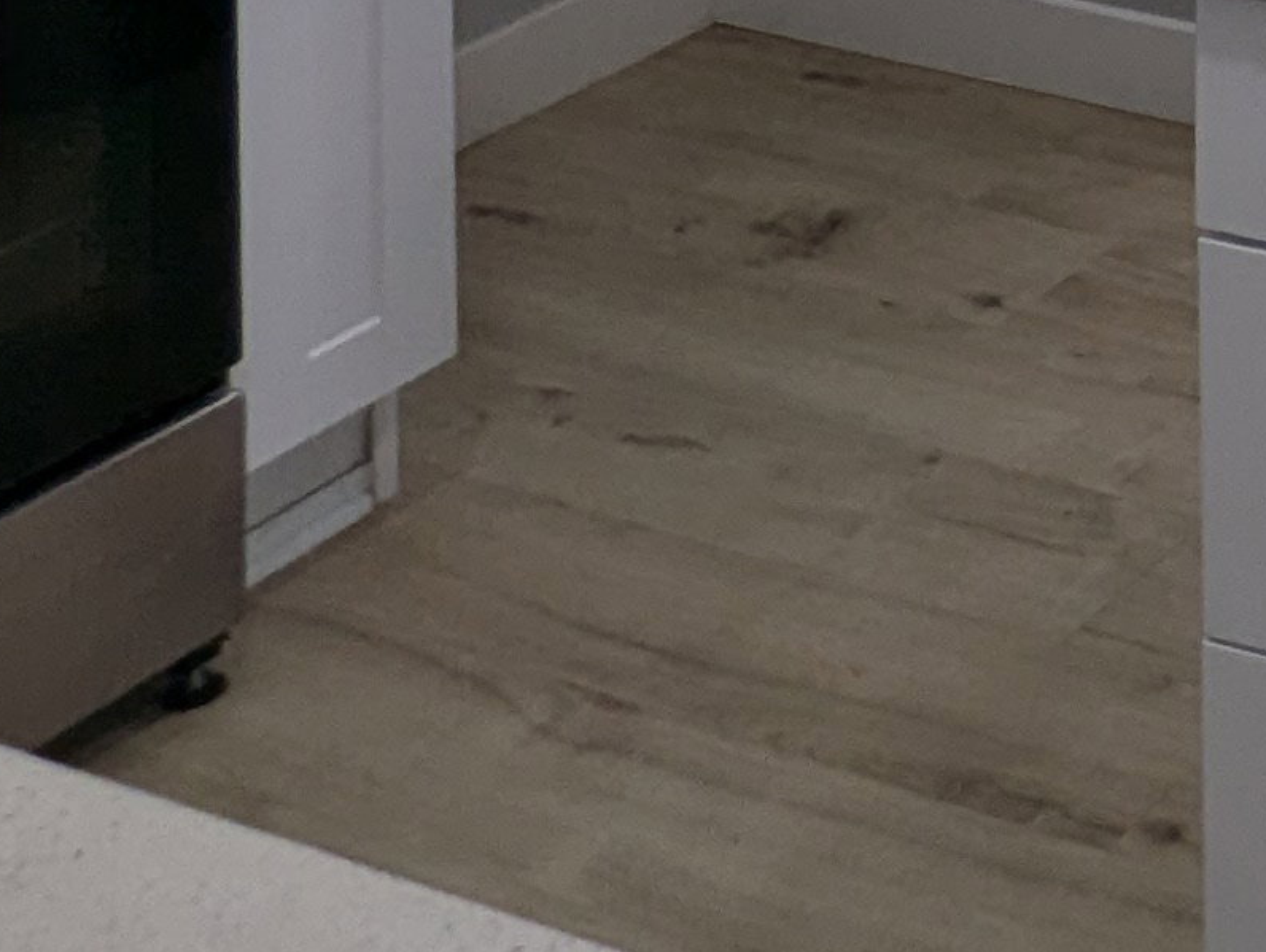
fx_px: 3003
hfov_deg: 17.9
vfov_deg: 13.7
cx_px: 2406
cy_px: -1233
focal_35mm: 82
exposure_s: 1/120
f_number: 2.2
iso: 47
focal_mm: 2.35
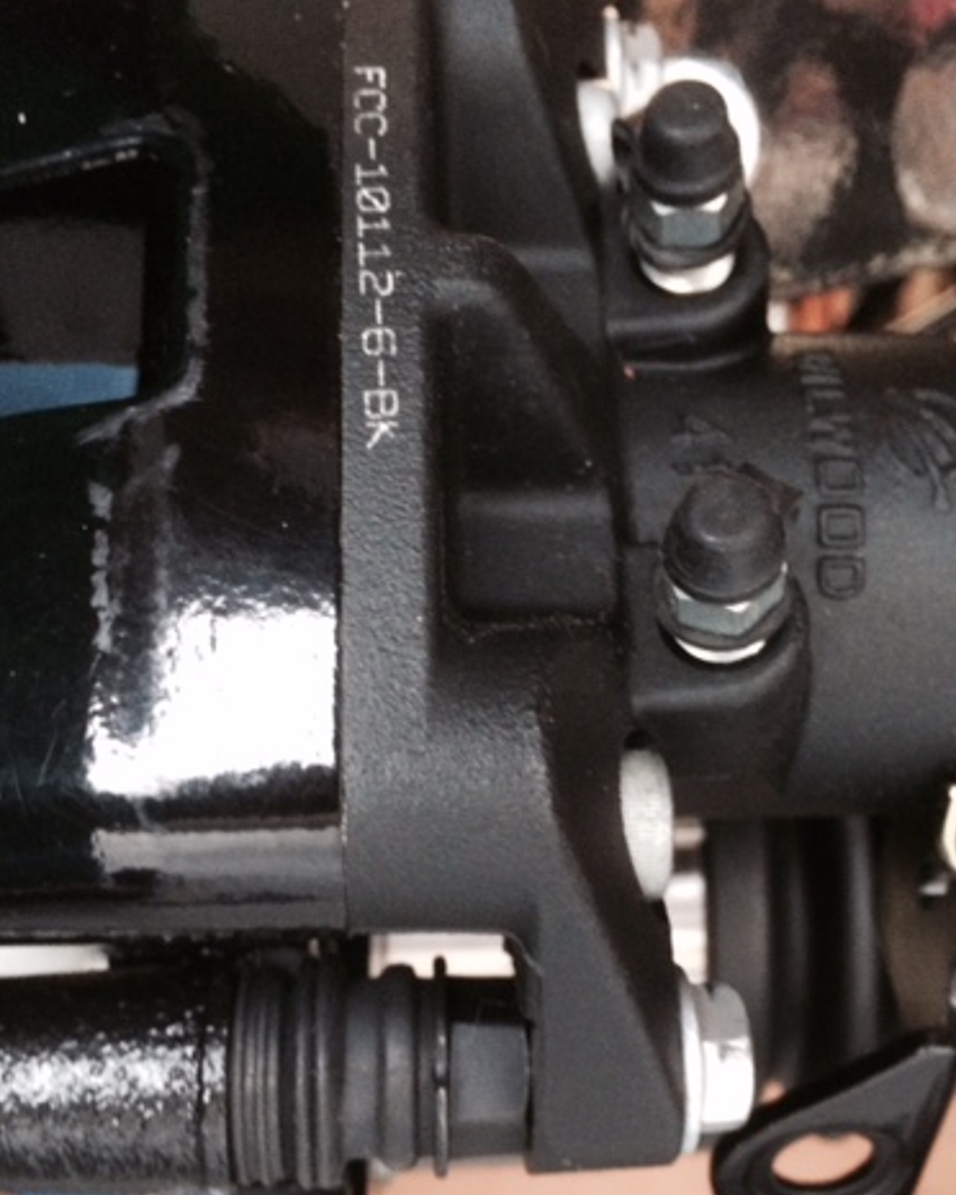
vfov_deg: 46.4
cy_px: 750
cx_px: 542
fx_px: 1379
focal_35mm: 39
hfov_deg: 38.2
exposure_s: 1/30
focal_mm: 4.15
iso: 250
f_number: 2.2
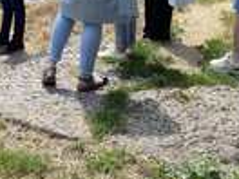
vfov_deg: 17.7
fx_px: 545
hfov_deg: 23.4
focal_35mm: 79
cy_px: -43
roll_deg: +0.3
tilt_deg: -9.9
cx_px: -16
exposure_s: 1/1157
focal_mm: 4.25
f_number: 1.8
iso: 32
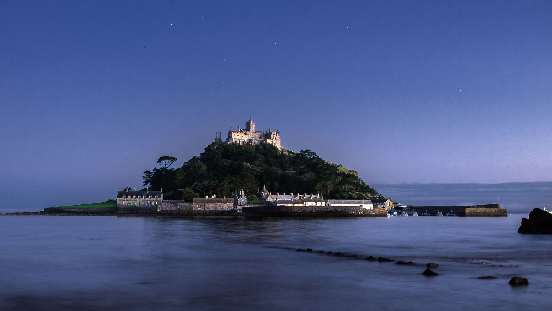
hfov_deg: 35.4
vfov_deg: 20.4
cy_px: 178
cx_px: 267
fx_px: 863
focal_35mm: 59
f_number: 4
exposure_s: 8
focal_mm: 25
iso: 80
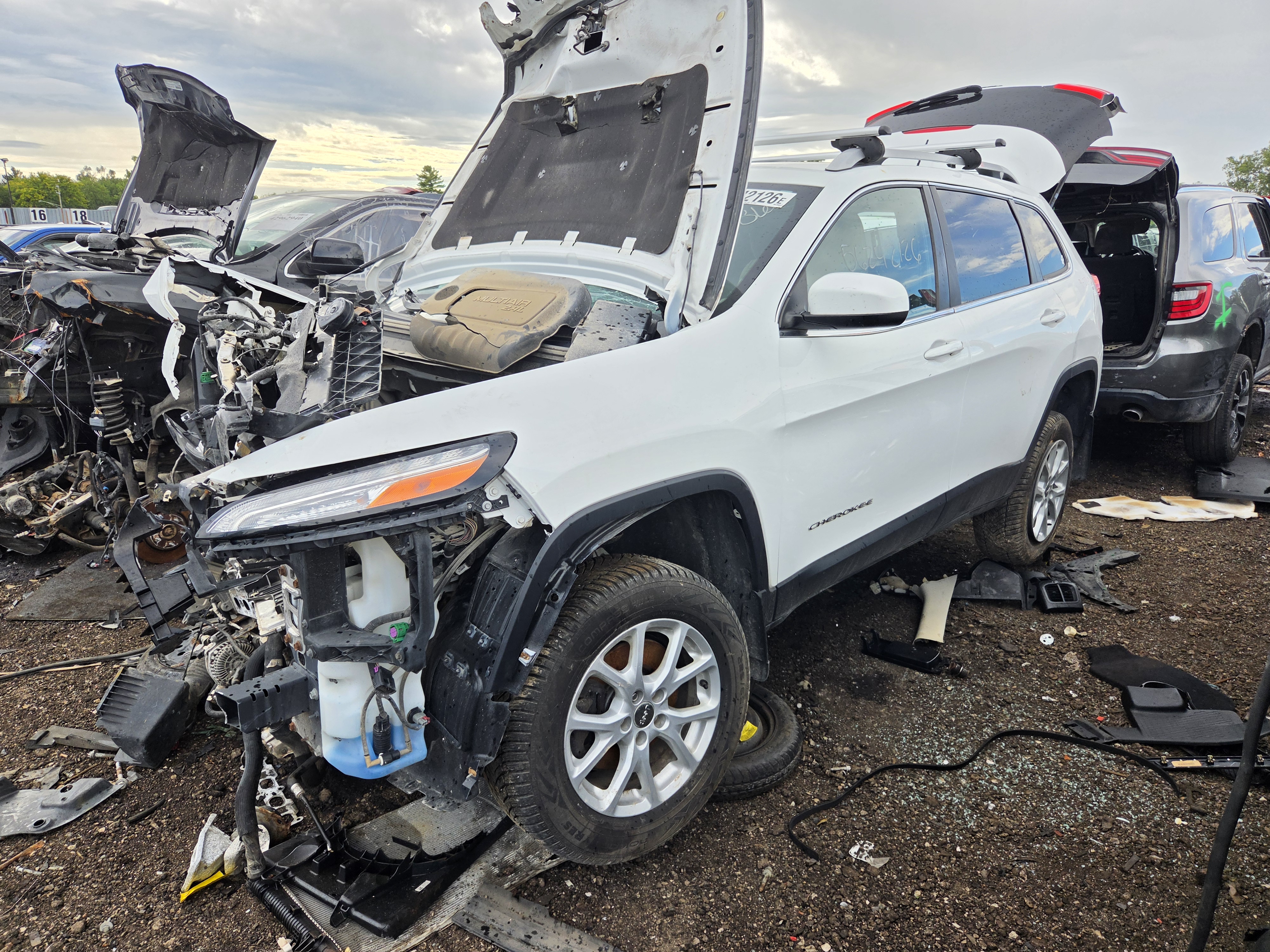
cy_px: 476
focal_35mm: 23
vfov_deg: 58.9
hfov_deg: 73.9
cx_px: 635
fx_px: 844
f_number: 1.8
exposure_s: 1/2252
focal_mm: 5.4
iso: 80
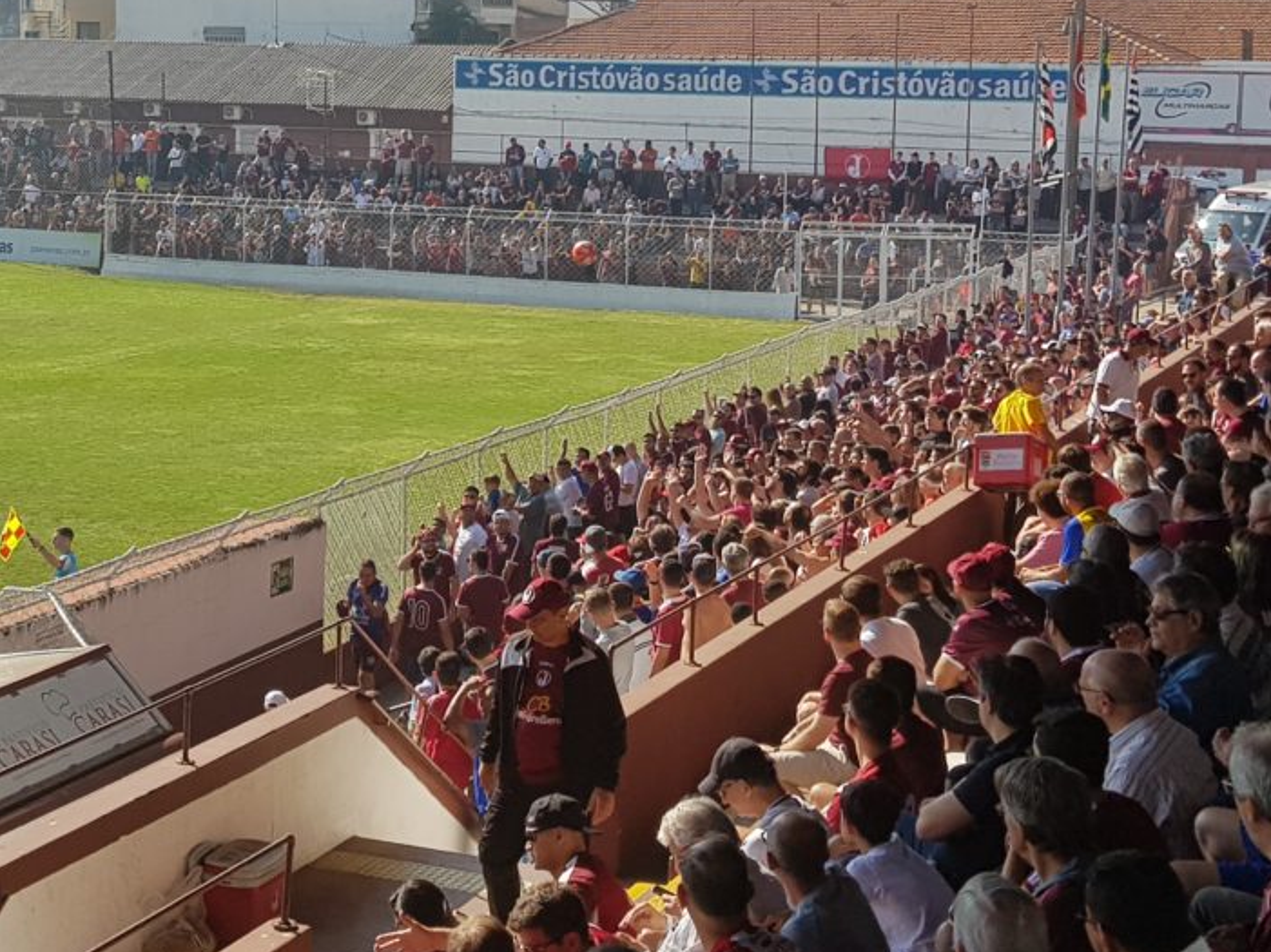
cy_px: 381
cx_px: 346
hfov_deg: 47.5
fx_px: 1395
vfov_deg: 37.5
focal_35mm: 38
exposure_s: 1/1836
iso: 40
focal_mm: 4.2
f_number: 1.7
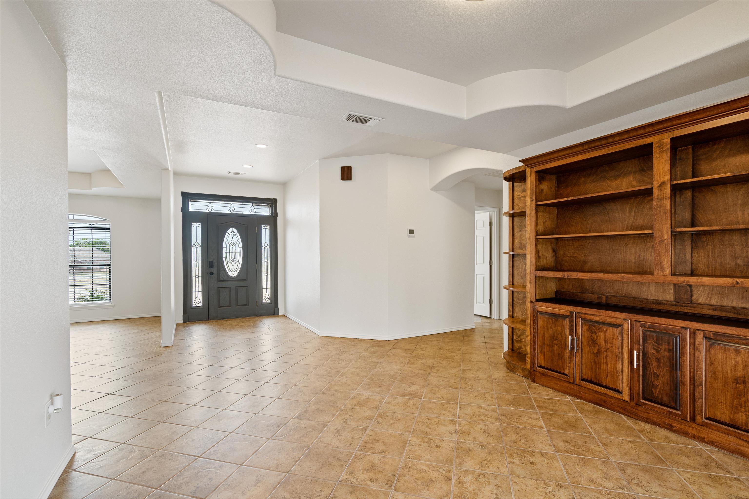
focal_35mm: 16
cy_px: 250
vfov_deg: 73.7
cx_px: 374
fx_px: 333
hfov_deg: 96.7
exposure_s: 1/10
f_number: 7.1
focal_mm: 16
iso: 200
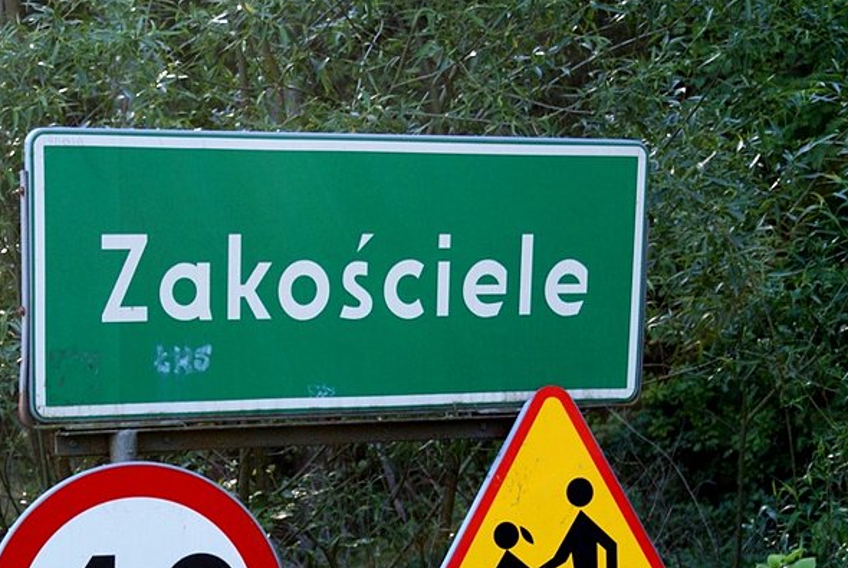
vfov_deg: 10.9
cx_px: 273
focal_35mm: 126
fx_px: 2966
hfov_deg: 16.2
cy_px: 359
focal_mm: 55
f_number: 5.6
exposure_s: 1/100
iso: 320
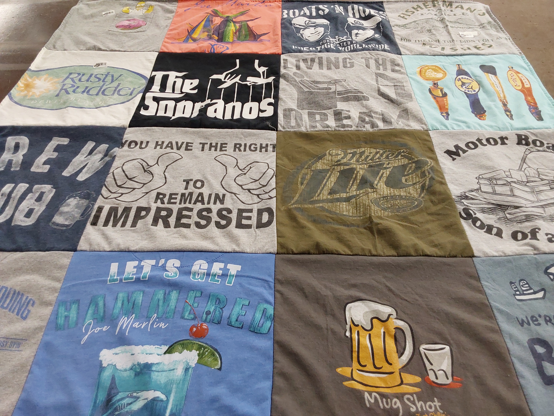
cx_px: 277
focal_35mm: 28
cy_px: 208
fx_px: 448
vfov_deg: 49.7
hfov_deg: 63.4
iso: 125
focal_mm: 2.91
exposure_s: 1/60
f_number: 1.9
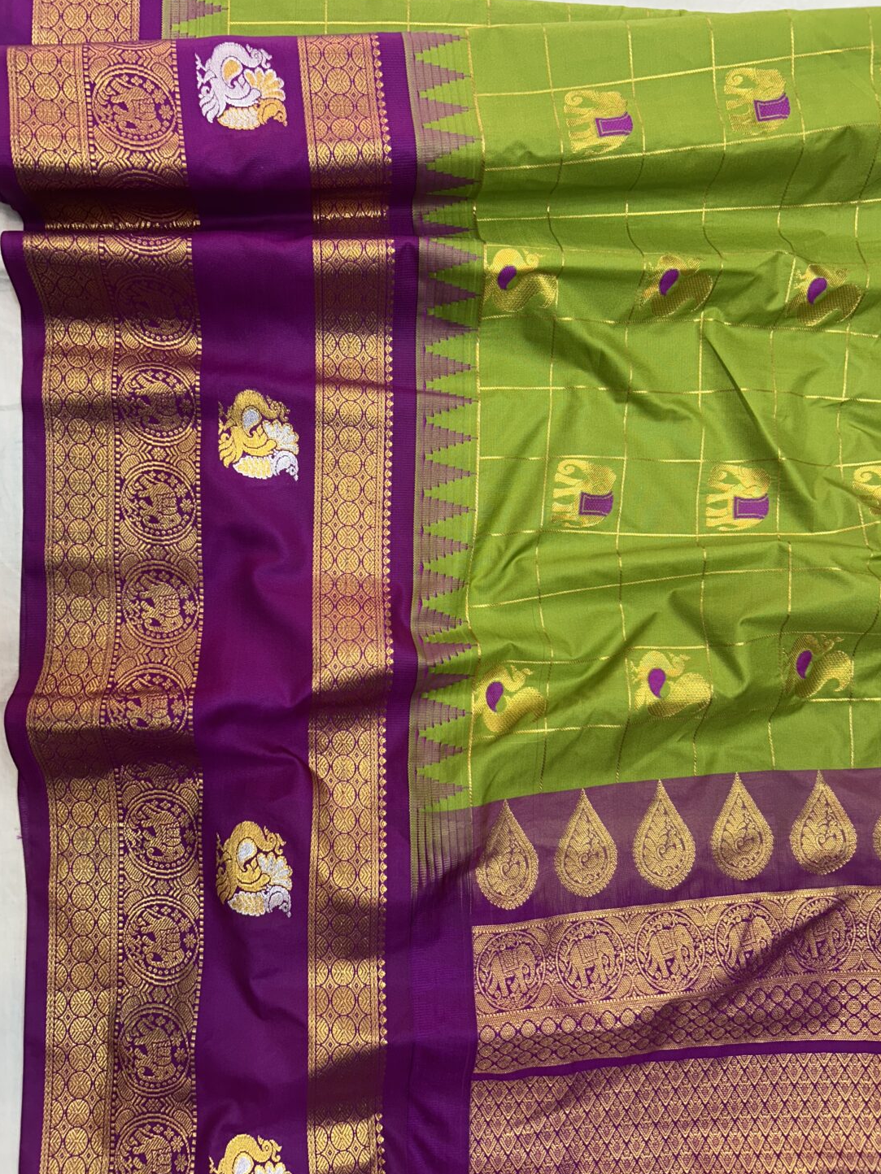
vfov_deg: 65.3
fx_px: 916
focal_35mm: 27
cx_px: 428
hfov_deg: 51.3
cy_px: 586
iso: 100
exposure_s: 1/100
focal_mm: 5.7
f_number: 1.5
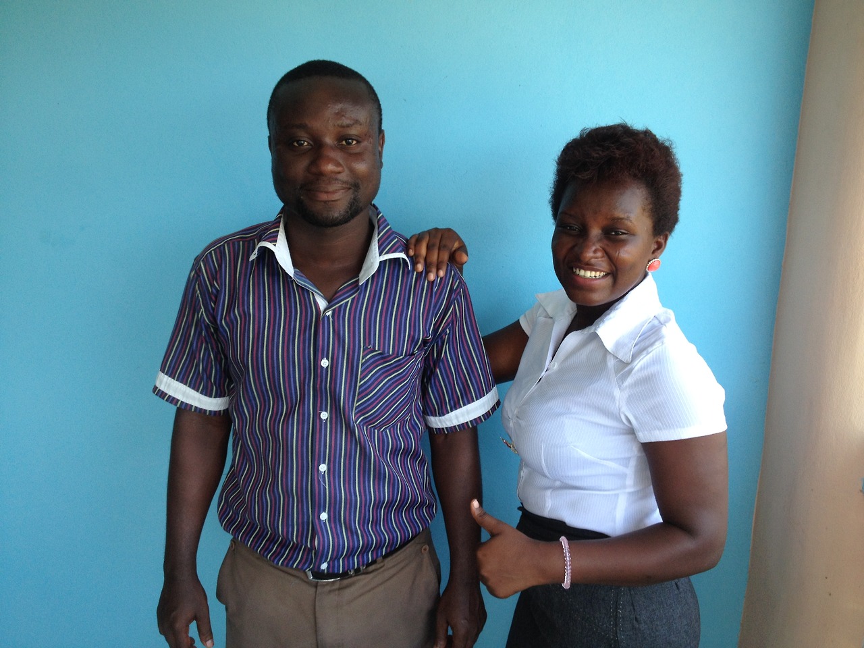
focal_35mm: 35
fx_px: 874
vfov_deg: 40.7
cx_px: 432
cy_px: 324
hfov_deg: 52.6
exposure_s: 1/120
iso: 50
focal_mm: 4.28
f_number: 2.4
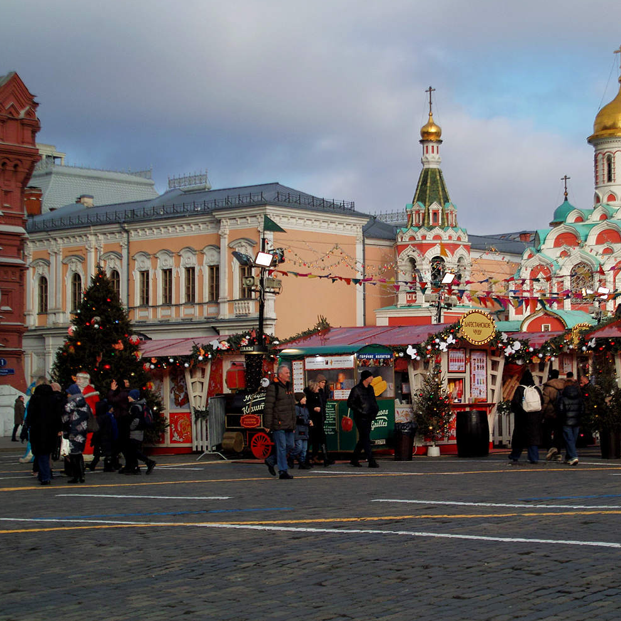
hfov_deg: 22.6
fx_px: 1543
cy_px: 310
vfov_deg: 22.8
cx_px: 426
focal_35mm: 76
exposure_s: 1/1000
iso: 100
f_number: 4
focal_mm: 35
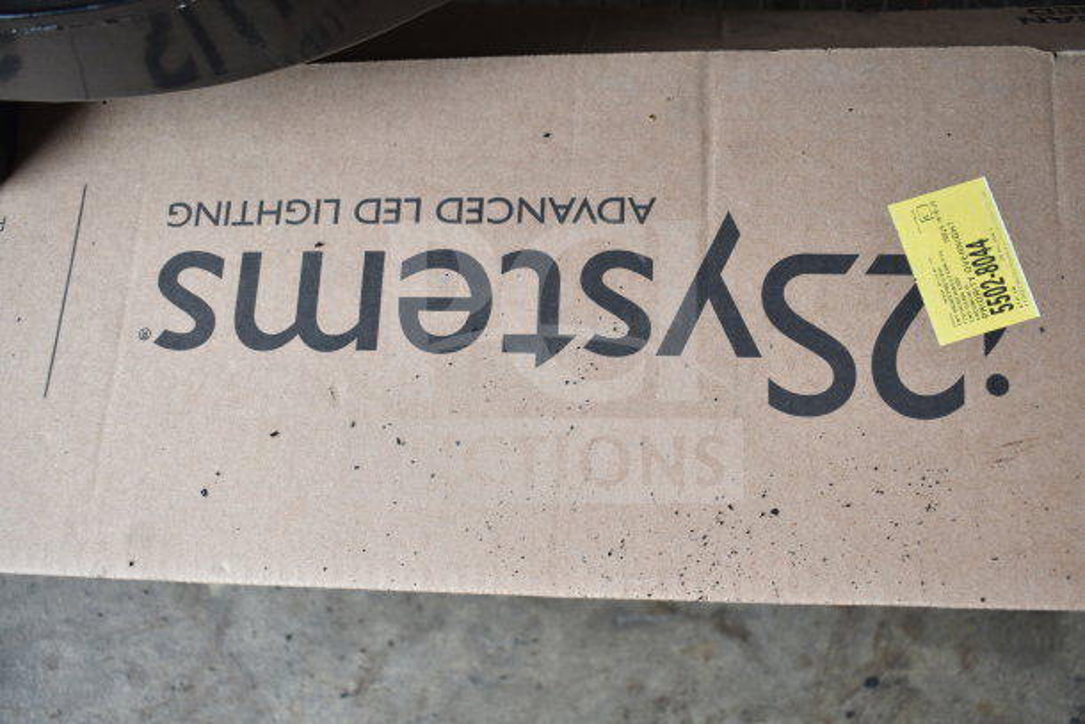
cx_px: 542
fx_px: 1221
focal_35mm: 40
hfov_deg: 47.9
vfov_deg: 33.0
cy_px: 362
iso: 200
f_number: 4
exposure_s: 1/40
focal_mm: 27
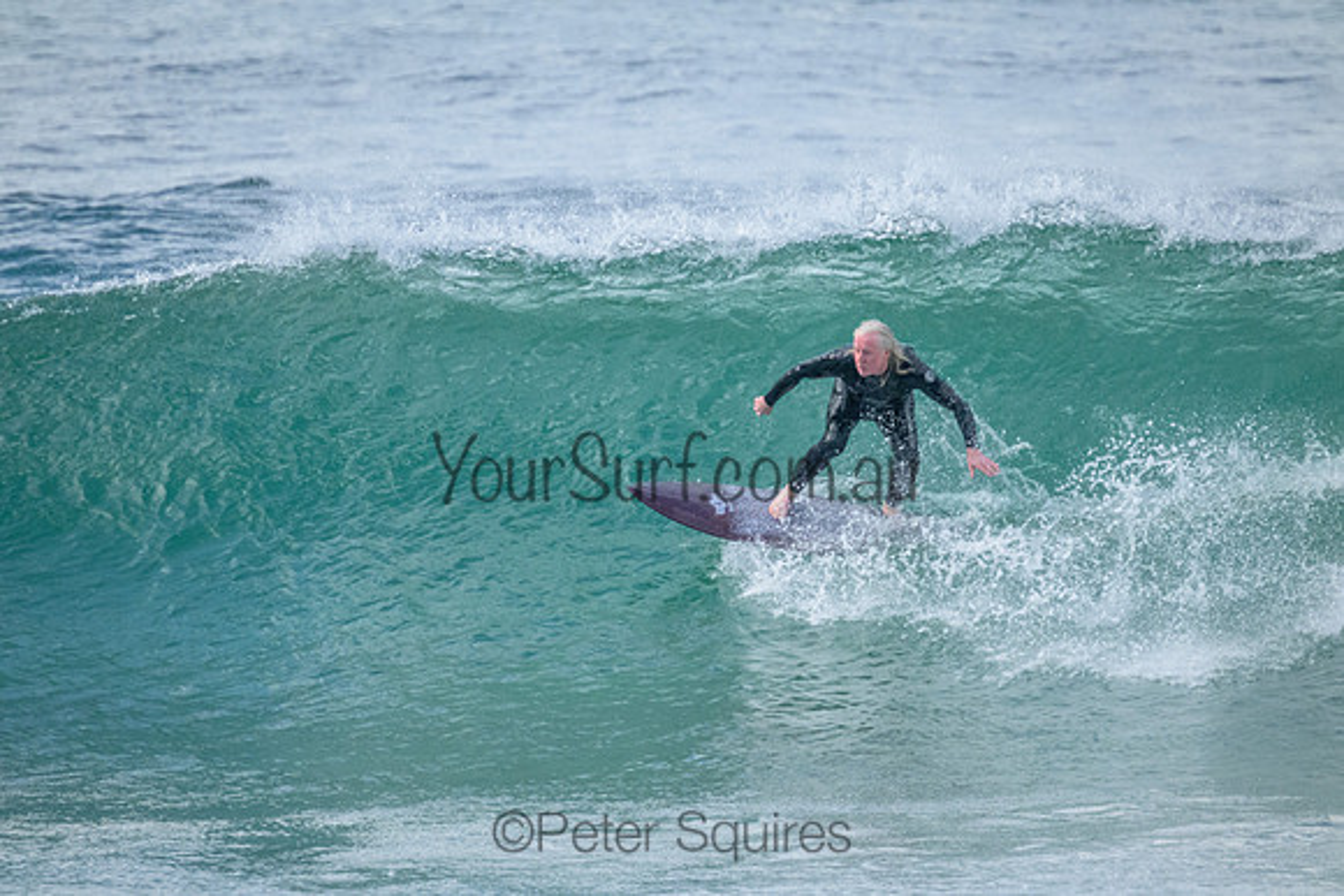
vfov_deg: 1.7
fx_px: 29872
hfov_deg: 2.6
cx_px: 672
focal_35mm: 800
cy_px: 448
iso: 7200
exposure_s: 1/1000
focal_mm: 800
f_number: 11
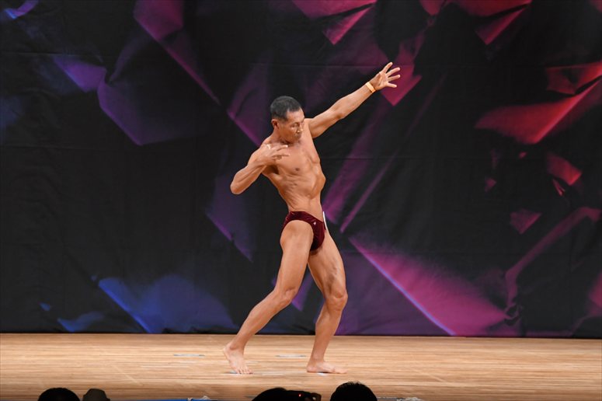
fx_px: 4262
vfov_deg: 5.4
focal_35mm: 255
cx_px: 301
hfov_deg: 8.1
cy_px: 200
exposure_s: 1/400
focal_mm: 170
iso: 3200
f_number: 5.6
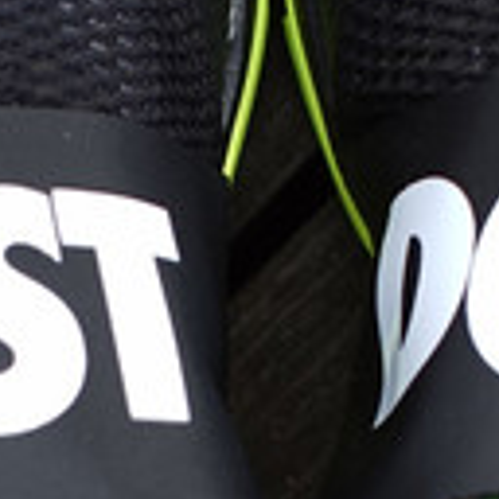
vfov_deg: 5.2
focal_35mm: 339
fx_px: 5529
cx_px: 218
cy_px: 437
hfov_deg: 5.2
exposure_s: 1/80
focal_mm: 50
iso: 64
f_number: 6.3
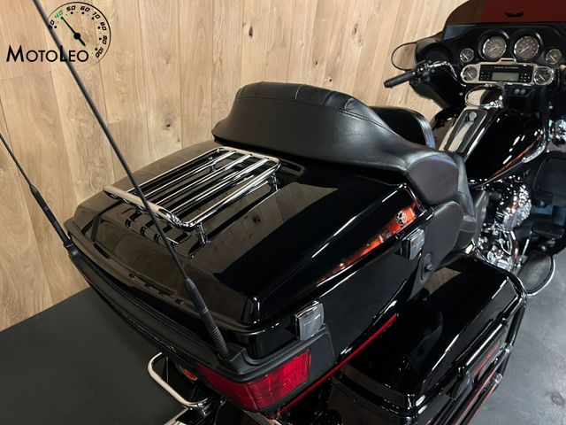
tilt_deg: -35.2
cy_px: 212
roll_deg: -8.0
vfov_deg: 53.1
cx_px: 283
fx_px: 425
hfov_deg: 67.3
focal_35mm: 26
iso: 500
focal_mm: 5.1
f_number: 1.6
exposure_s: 1/25
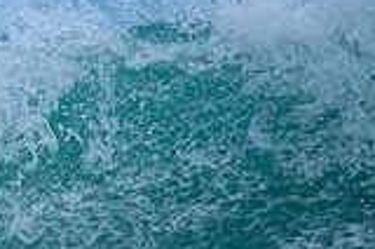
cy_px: -84
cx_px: -394
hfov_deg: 0.5
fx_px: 41542
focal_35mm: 3996
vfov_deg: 0.3
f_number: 6.3
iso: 450
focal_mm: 800
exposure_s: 1/2500
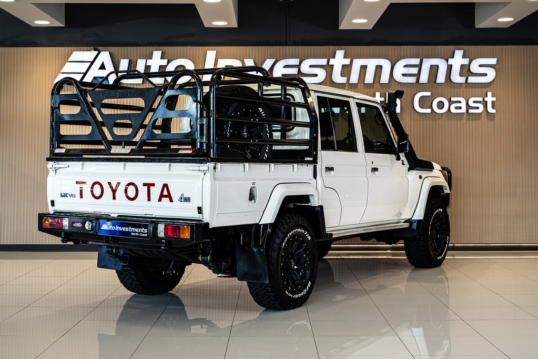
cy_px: 180
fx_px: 807
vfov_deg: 25.1
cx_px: 269
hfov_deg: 36.9
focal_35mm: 54
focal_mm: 54
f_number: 4.5
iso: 640
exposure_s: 1/125
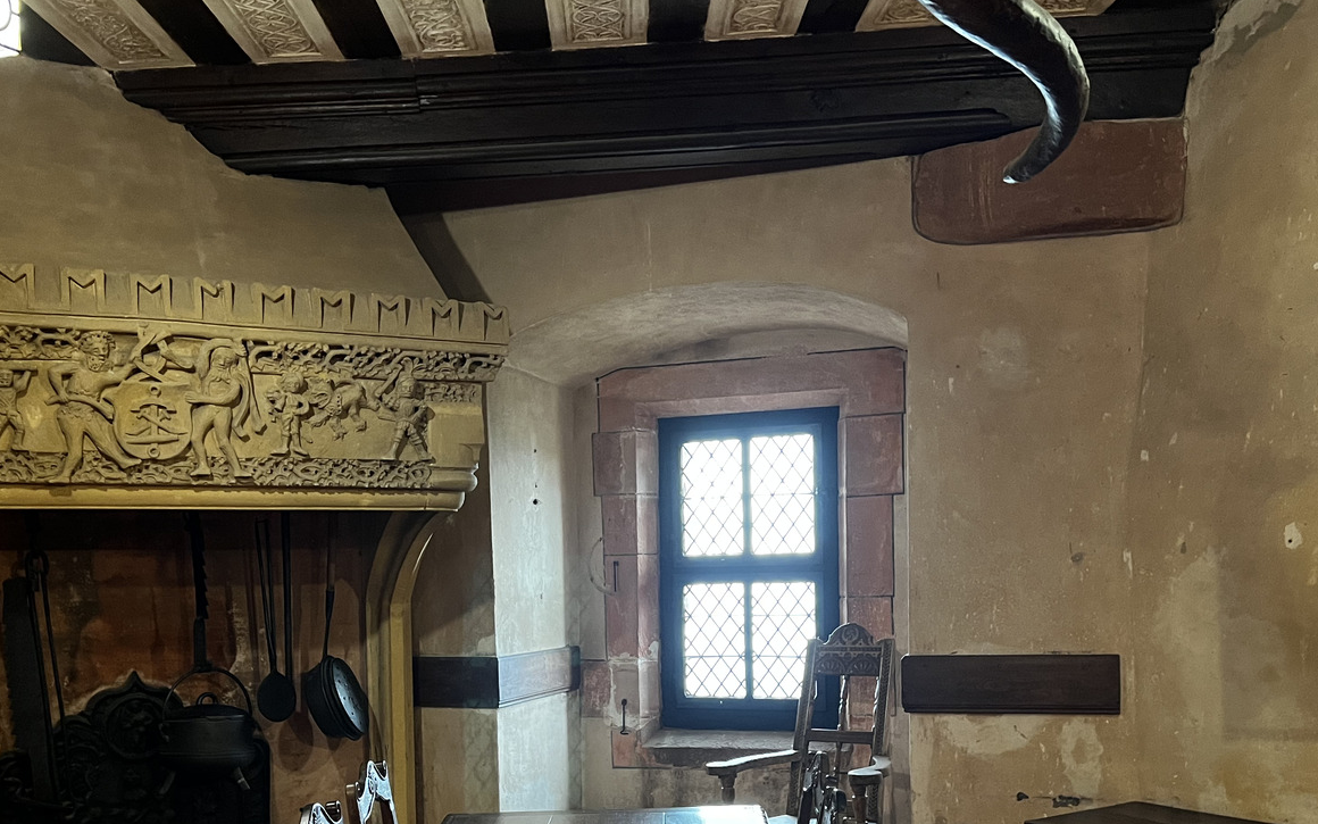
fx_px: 1365
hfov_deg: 51.5
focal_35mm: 38
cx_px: 635
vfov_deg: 32.9
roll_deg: +1.7
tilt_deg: -3.0
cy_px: 616
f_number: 1.5
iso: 500
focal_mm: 5.7
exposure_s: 1/33
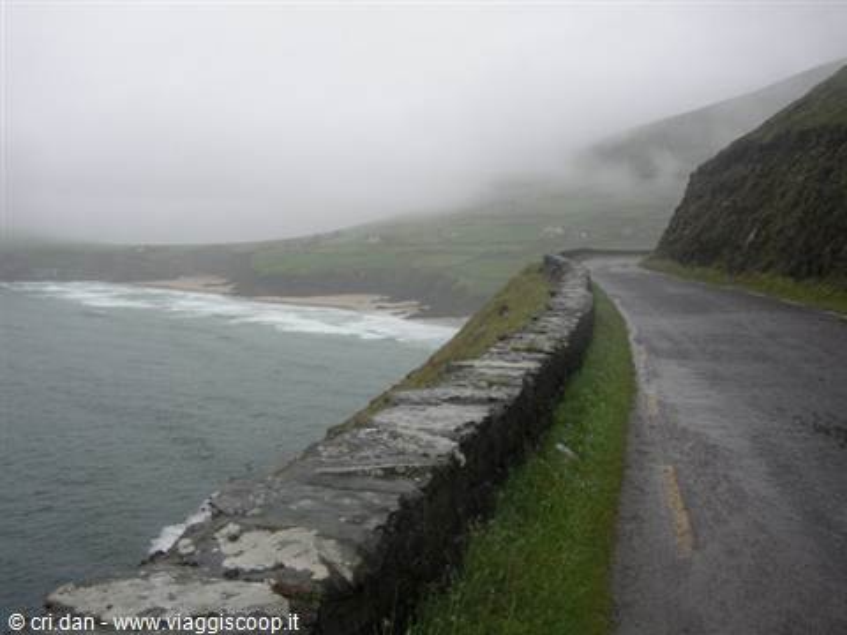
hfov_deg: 51.4
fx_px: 881
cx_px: 424
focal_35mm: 36
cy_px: 318
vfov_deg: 39.7
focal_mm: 7.5
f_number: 5.4
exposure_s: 1/243
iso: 64
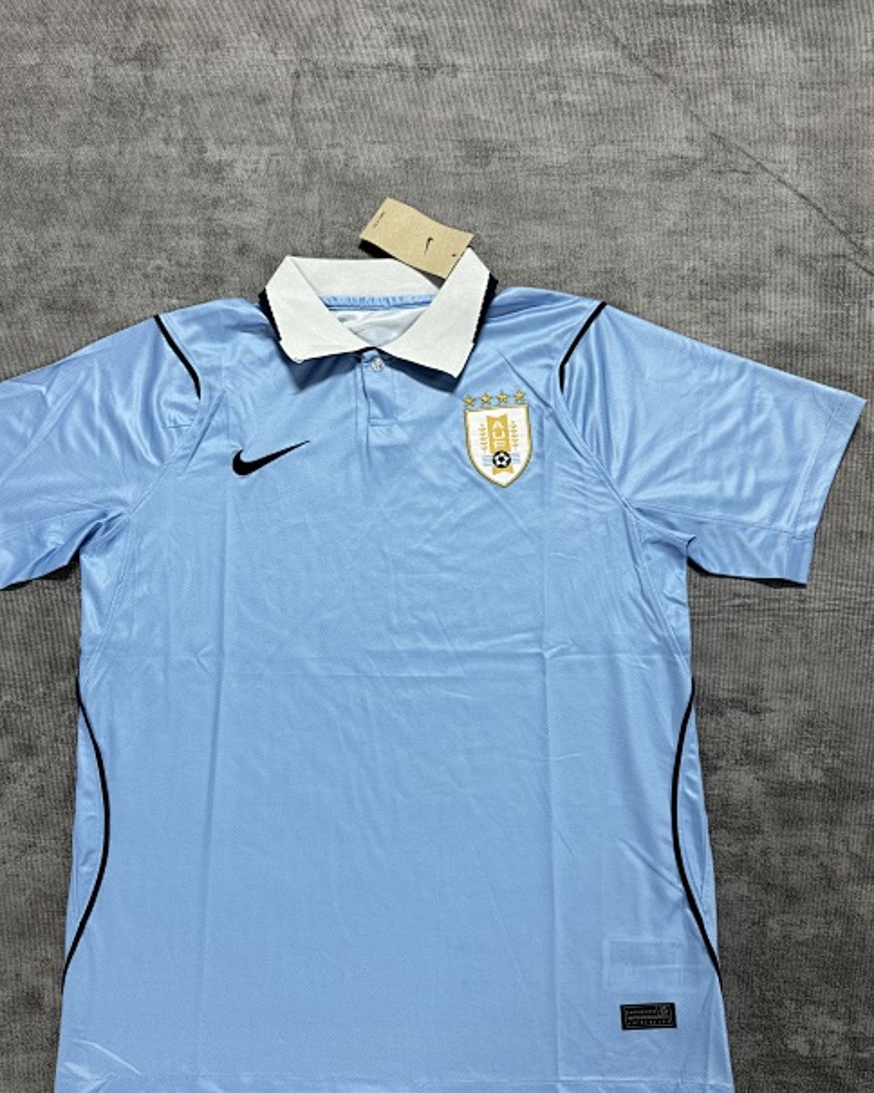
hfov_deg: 47.0
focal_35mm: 31
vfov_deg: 56.9
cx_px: 379
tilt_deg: -78.7
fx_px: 1002
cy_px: 634
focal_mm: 6.76
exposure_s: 1/51
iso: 160
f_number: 1.78
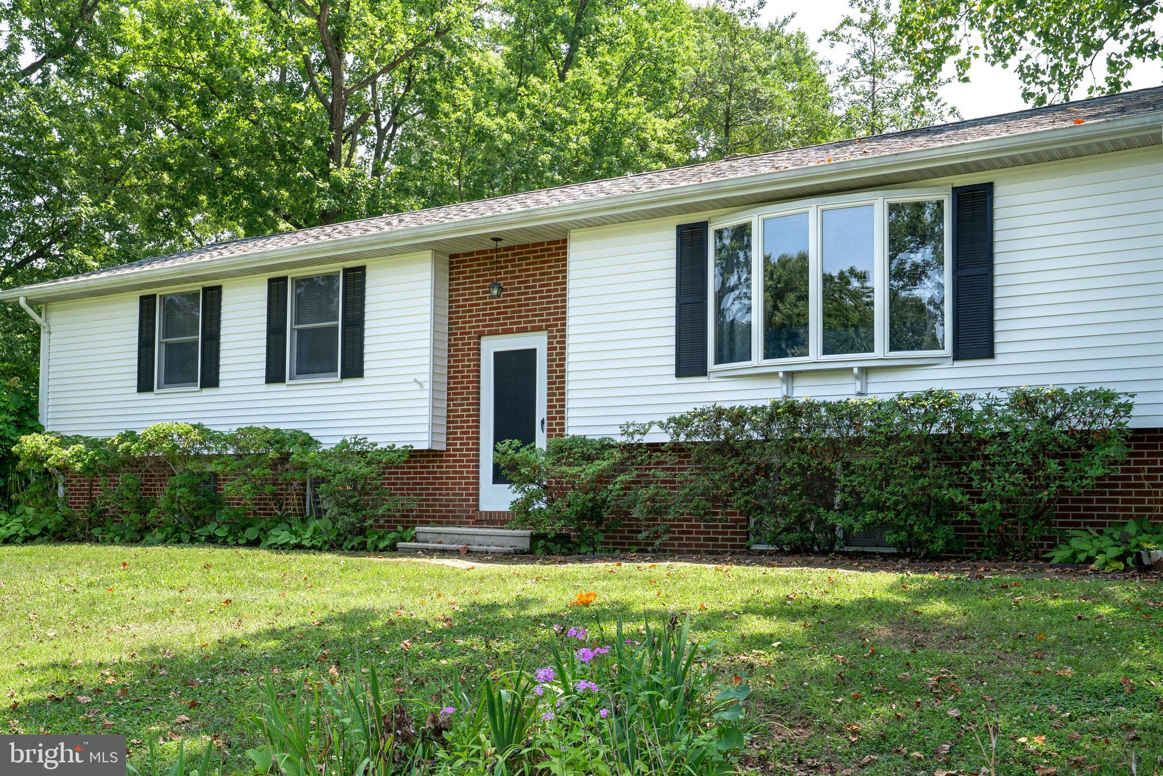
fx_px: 1099
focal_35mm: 34
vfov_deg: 38.9
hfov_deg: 55.8
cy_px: 388
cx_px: 582
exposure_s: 1/125
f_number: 9
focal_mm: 34
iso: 250
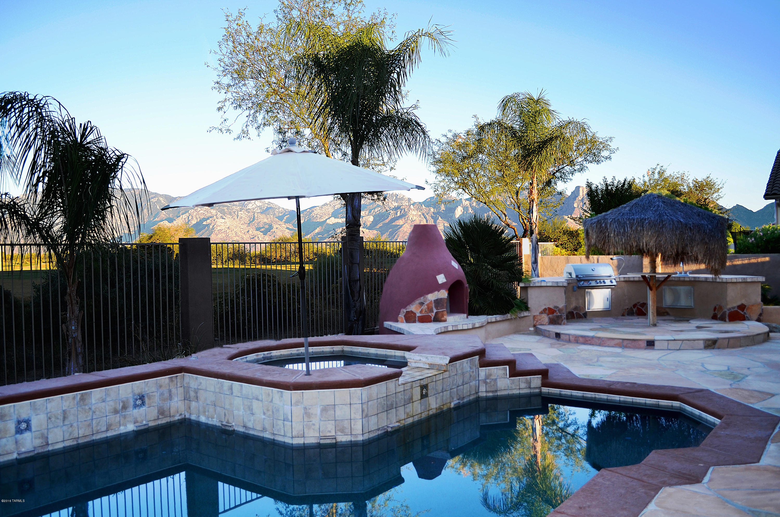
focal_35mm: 30
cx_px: 390
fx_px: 649
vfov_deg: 43.4
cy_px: 258
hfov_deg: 62.0
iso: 125
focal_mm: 20
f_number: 3.8
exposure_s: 1/200
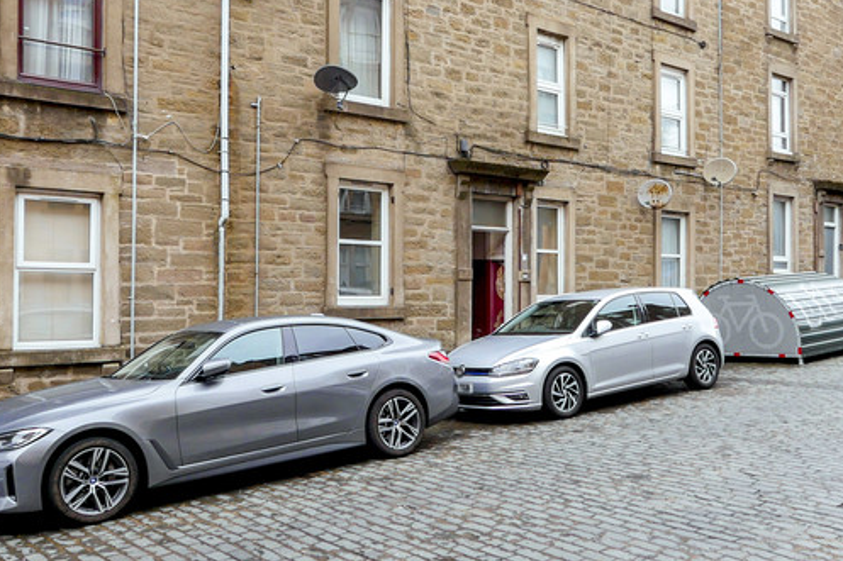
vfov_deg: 42.0
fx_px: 702
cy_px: 127
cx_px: 424
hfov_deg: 61.9
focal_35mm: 30
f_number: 4
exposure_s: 1/125
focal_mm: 7
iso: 200
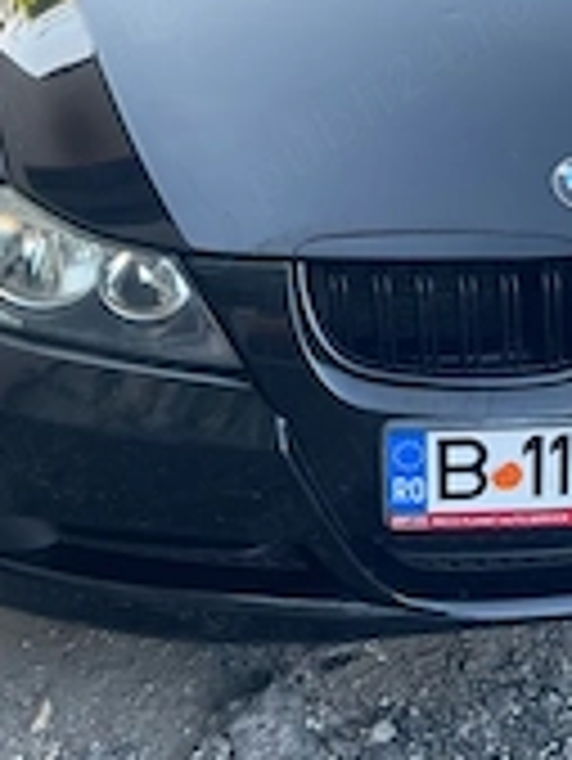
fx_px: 1298
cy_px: 148
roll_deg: -1.5
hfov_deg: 24.4
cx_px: 477
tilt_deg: -22.7
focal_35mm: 59
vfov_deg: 31.8
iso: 32
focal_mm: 5.1
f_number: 1.6
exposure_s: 1/127
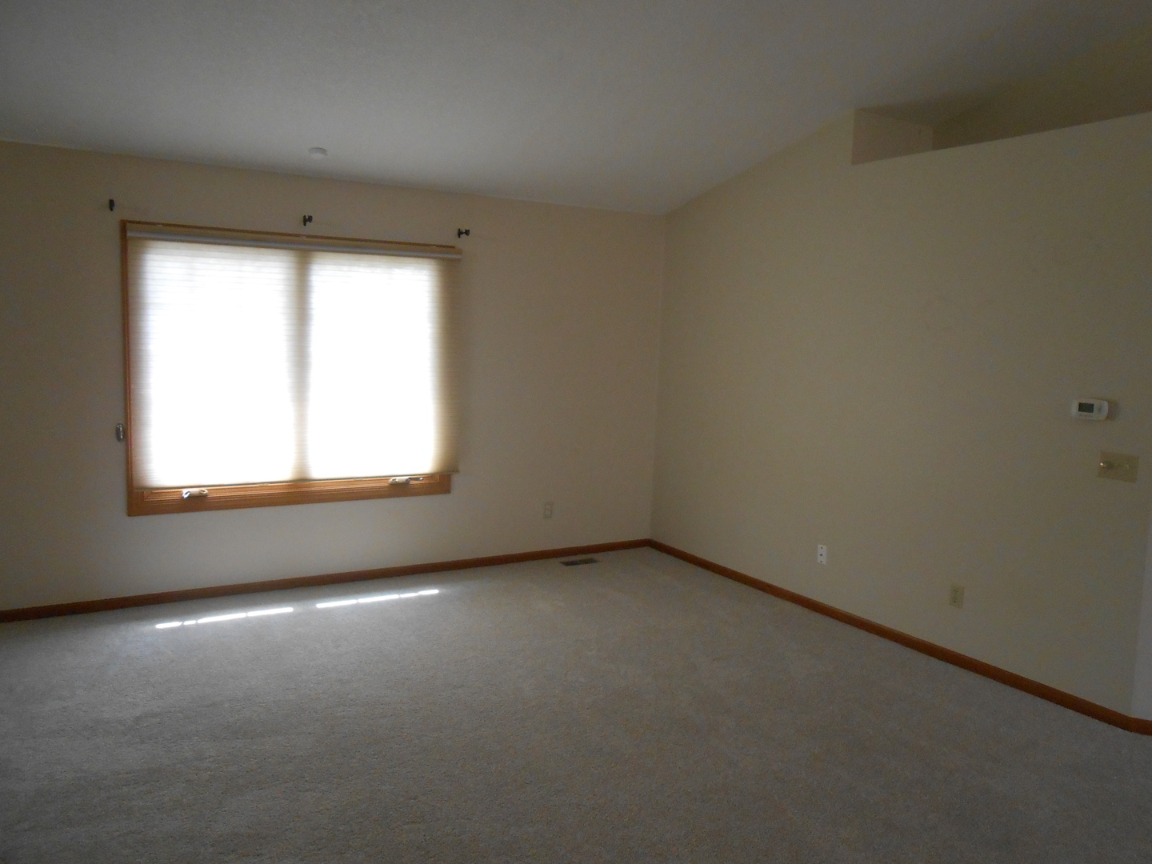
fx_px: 865
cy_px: 432
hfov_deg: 67.3
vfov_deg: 53.1
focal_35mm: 26
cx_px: 576
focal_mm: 4.6
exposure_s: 1/30
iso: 320
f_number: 3.5
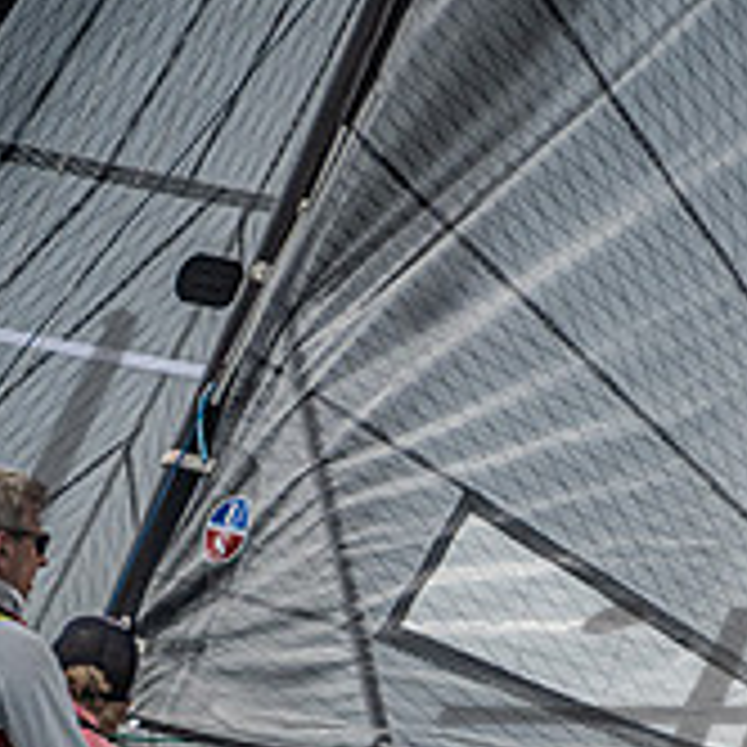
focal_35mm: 1332
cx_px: 287
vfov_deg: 1.3
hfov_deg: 1.3
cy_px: 878
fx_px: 32520
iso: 400
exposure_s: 1/3200
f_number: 8
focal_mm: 400
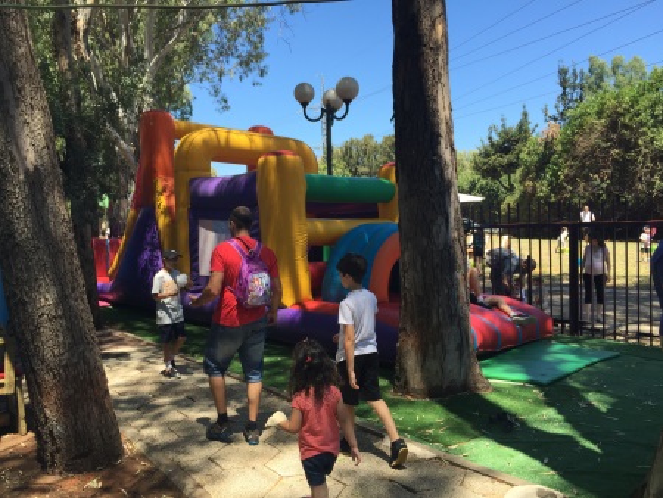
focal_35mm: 29
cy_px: 249
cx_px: 332
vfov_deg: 48.3
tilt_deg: -1.7
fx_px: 556
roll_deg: -1.3
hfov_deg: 61.6
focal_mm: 4.15
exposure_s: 1/842
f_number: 2.2
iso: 32
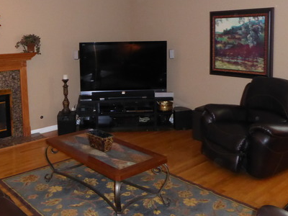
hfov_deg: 46.4
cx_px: 107
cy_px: 62
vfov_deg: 35.4
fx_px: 333
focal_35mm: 40
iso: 800
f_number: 3.3
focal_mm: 4.3
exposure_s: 1/60
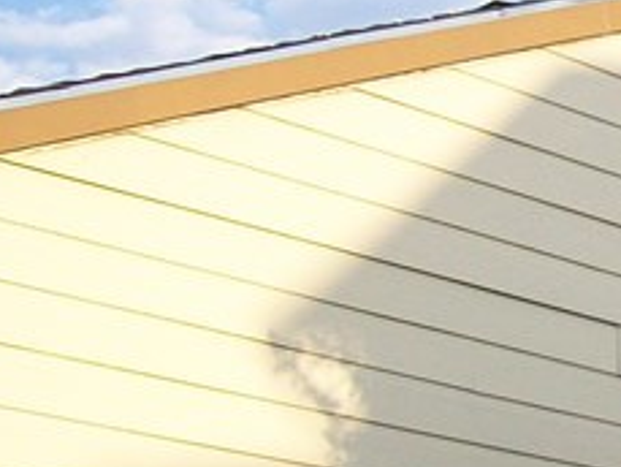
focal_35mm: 161
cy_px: 546
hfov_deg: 11.0
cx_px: 1315
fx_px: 2890
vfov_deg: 9.1
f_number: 2.7
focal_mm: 6
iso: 64
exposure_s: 1/400
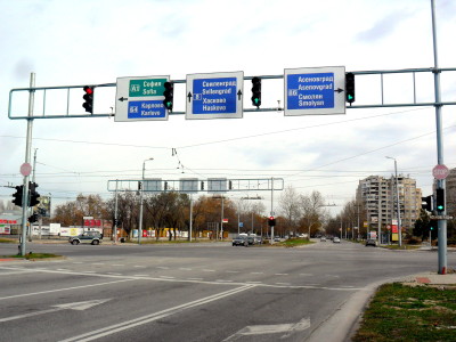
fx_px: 580
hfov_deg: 42.9
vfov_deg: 32.9
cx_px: 228
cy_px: 171
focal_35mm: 44
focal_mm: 7.8
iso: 100
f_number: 4.5
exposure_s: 1/1000
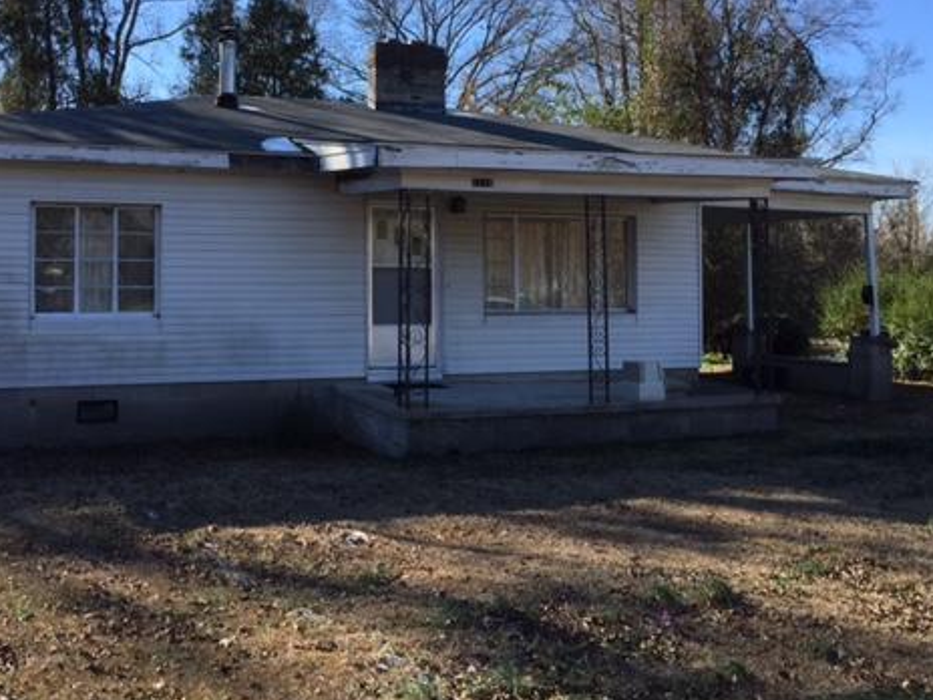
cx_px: 378
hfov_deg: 46.6
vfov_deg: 35.7
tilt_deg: +3.0
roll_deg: -0.7
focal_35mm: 40
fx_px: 1078
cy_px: 255
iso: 32
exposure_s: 1/1068
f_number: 2.2
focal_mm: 4.15
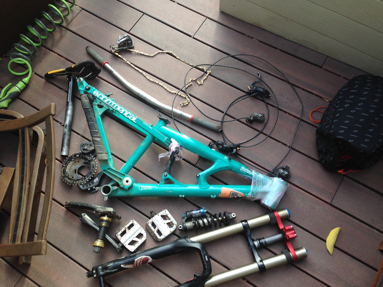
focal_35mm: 33
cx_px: 192
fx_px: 365
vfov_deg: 42.9
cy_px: 144
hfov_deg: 55.4
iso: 50
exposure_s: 1/131
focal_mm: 4.12
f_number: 2.4
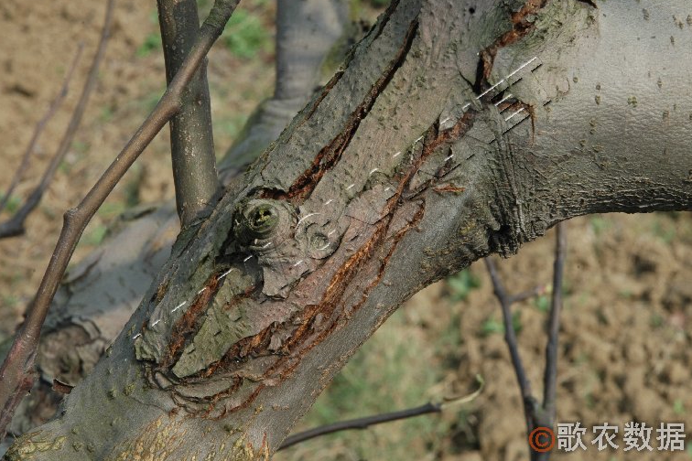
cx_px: 362
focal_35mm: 111
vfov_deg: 12.3
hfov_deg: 18.4
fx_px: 2133
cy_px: 236
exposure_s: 1/30
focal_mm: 70
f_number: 22
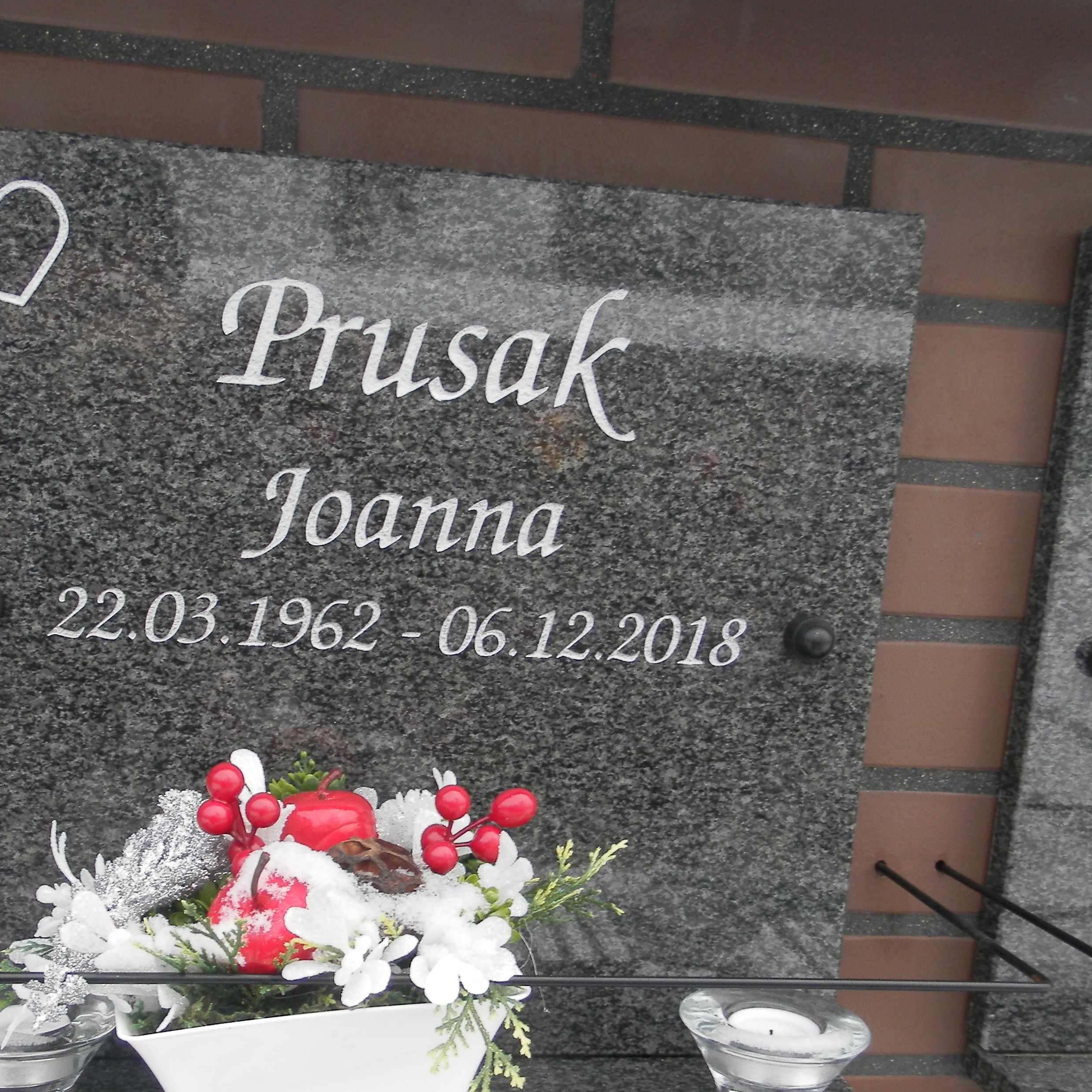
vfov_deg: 40.6
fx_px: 1463
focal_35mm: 41
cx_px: 475
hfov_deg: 40.8
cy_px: 686
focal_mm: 4.5
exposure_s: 1/30
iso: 80
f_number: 3.1
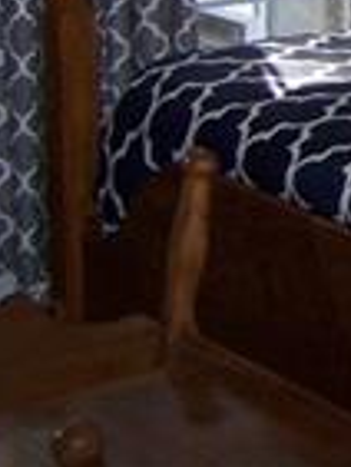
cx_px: 1020
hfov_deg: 7.6
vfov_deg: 10.9
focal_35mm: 172
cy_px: -315
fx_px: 2322
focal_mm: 6.3
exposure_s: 1/60
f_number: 2.8
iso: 140
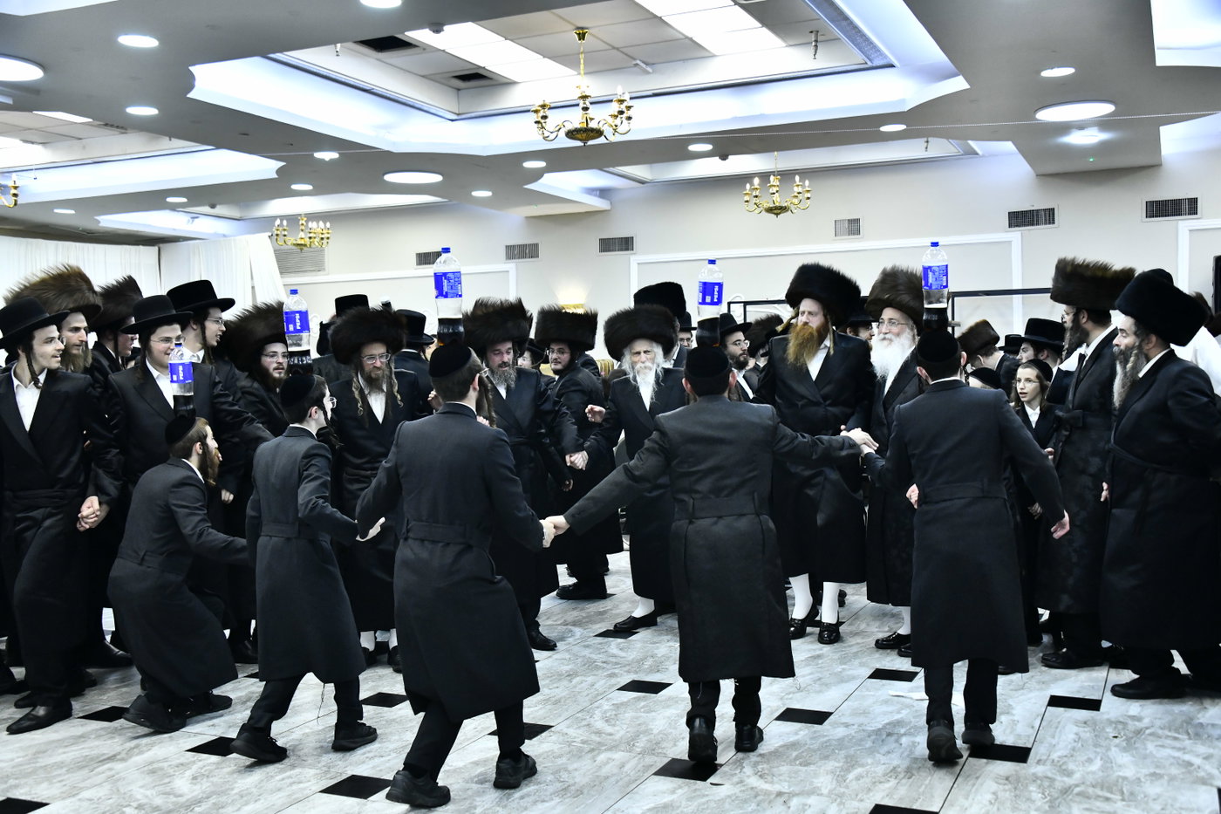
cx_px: 610
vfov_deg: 36.9
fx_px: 1221
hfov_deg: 53.1
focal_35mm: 36
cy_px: 407
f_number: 5.6
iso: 2500
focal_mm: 36
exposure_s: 1/320
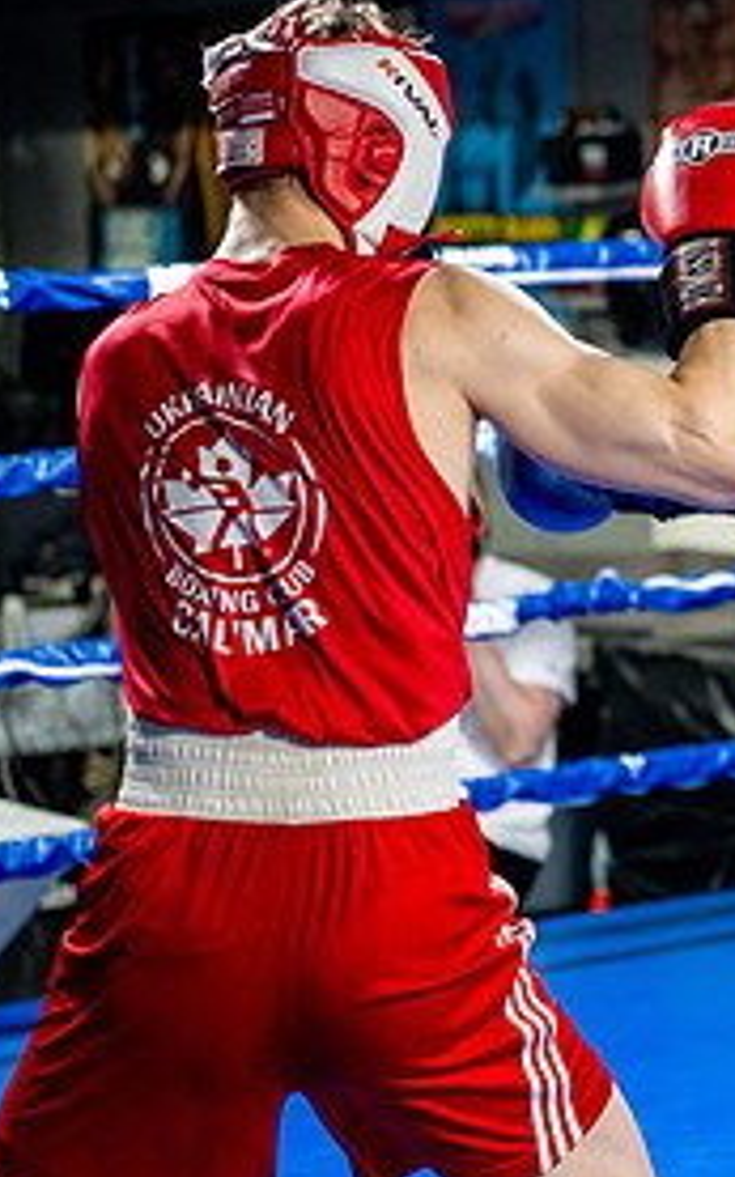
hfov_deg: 10.2
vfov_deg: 16.6
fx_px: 4040
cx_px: 998
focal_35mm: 126
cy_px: 588
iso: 3200
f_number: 2
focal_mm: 59
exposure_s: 1/640
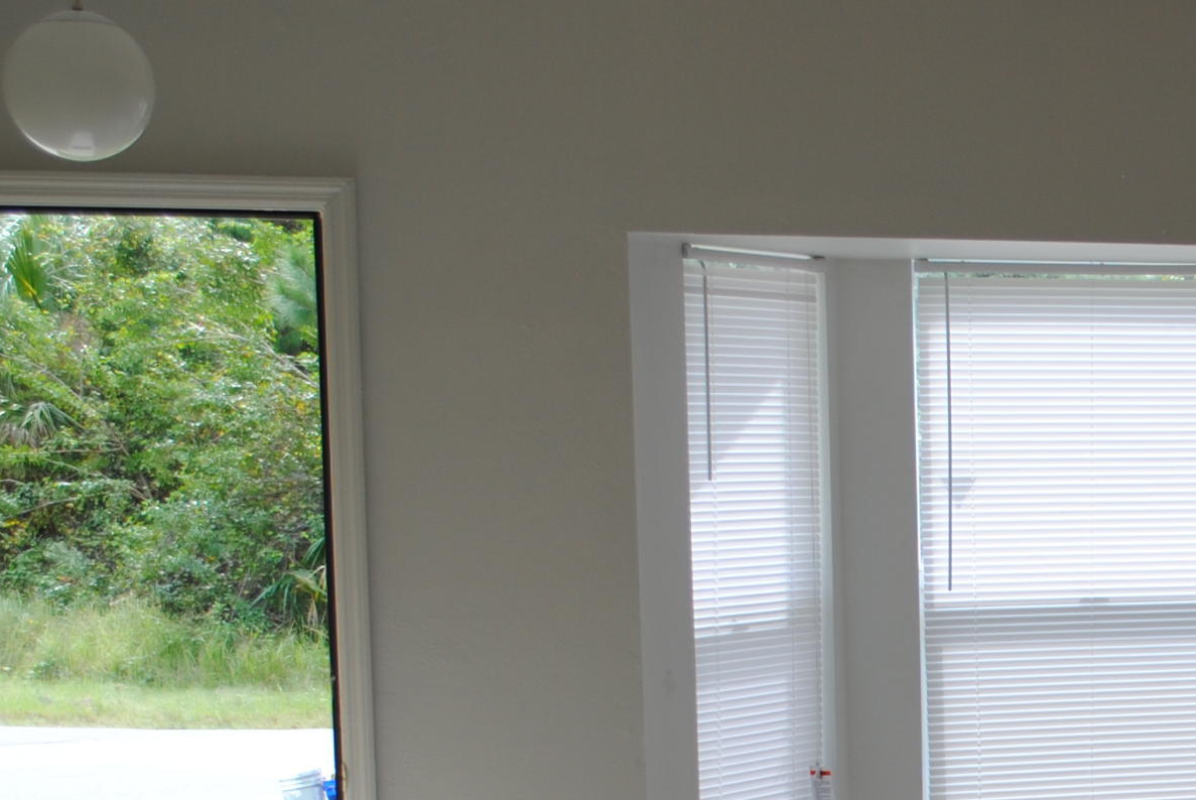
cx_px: 1416
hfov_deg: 20.9
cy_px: 899
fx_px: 3026
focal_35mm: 91
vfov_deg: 14.7
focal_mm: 24
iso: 100
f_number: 5.6
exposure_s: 1/125
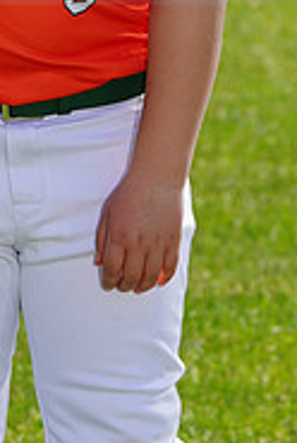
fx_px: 5634
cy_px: -72
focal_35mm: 457
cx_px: -150
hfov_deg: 3.0
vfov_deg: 4.5
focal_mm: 146
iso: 100
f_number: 9
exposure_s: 1/250
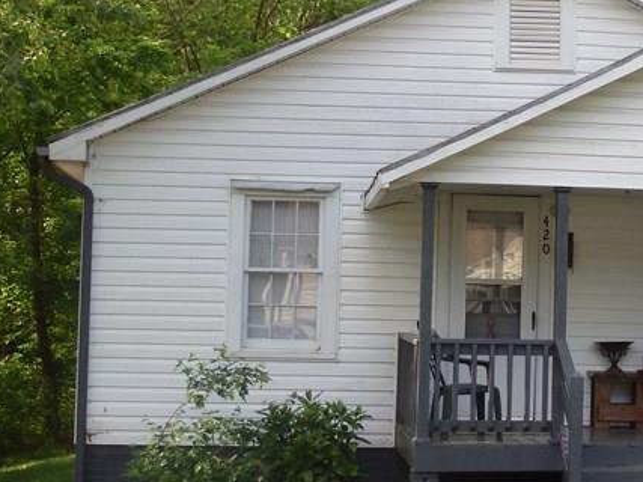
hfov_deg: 20.1
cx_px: 550
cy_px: 241
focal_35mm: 96
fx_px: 1783
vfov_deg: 15.4
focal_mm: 7.3
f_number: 4.7
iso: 125
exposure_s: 1/100
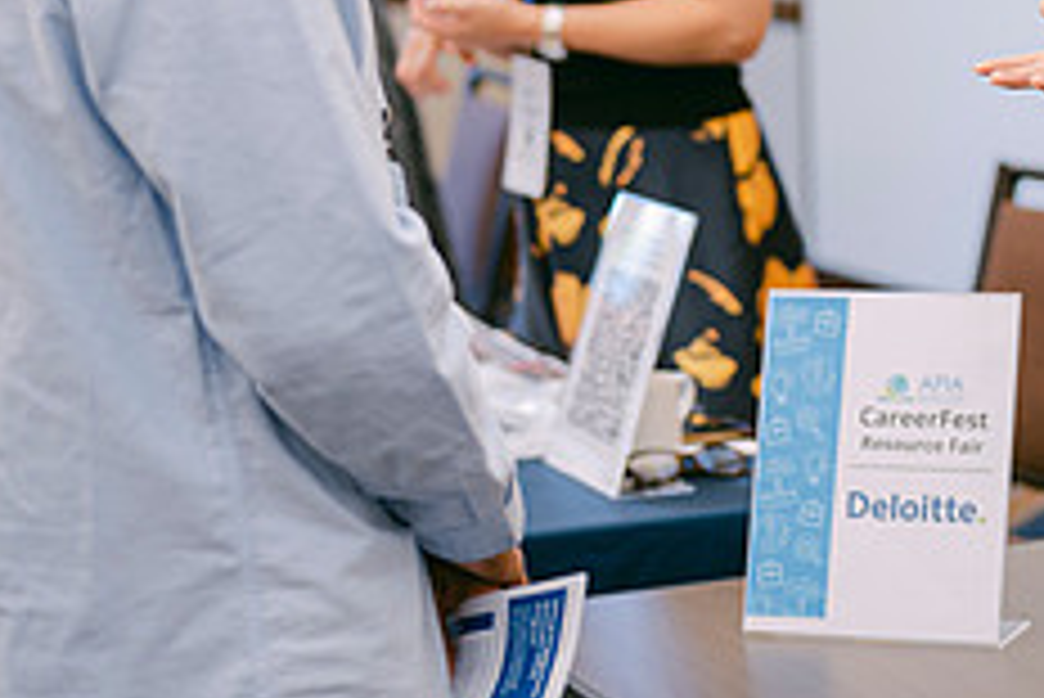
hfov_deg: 16.2
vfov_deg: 10.9
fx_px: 3627
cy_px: 54
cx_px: 864
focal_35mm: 125
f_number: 2
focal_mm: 50
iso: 200
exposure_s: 1/125
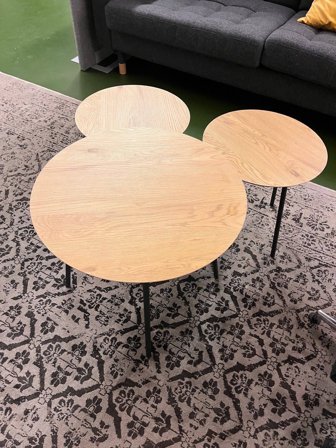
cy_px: 224
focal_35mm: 26
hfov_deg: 53.1
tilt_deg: -50.5
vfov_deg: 67.3
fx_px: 336
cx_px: 168
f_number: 1.6
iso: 320
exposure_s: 1/50
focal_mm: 5.1
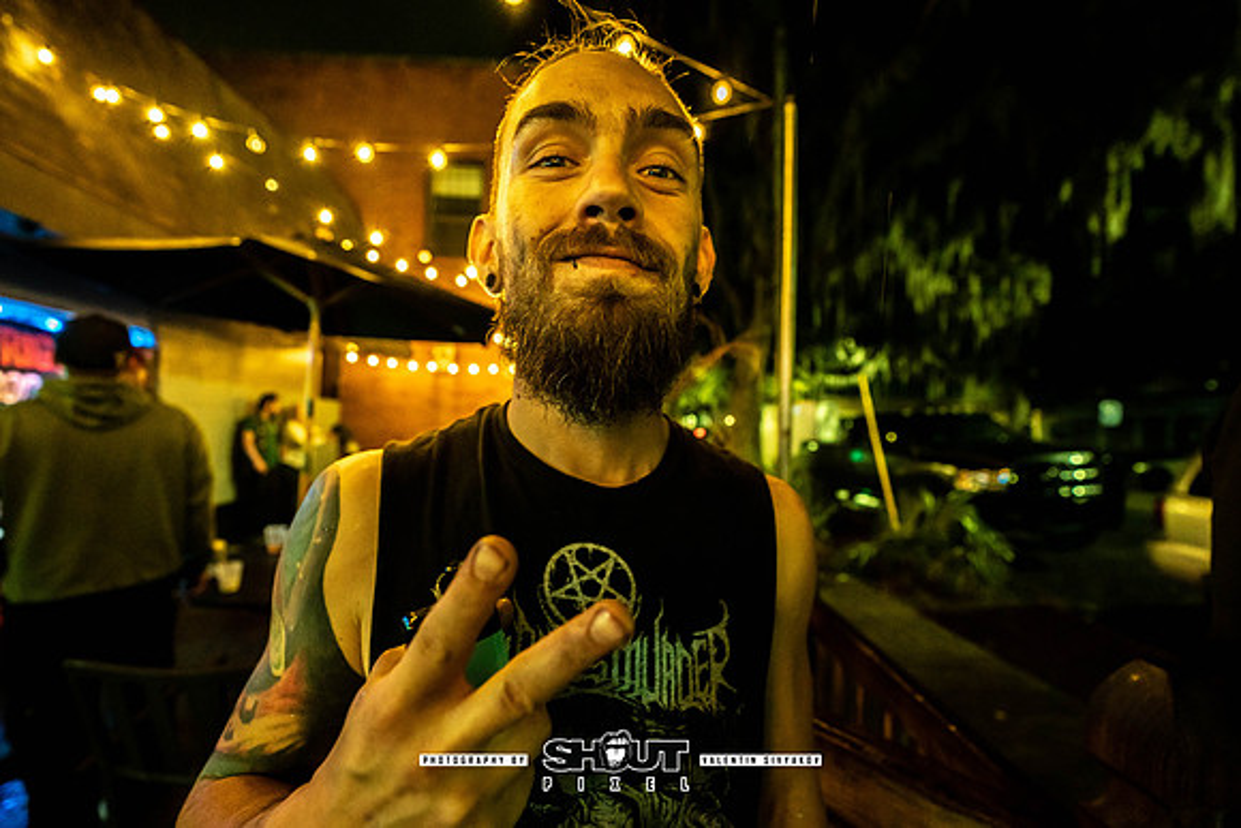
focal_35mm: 14
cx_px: 620
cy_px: 414
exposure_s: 1/60
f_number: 2.8
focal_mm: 14
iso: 3200
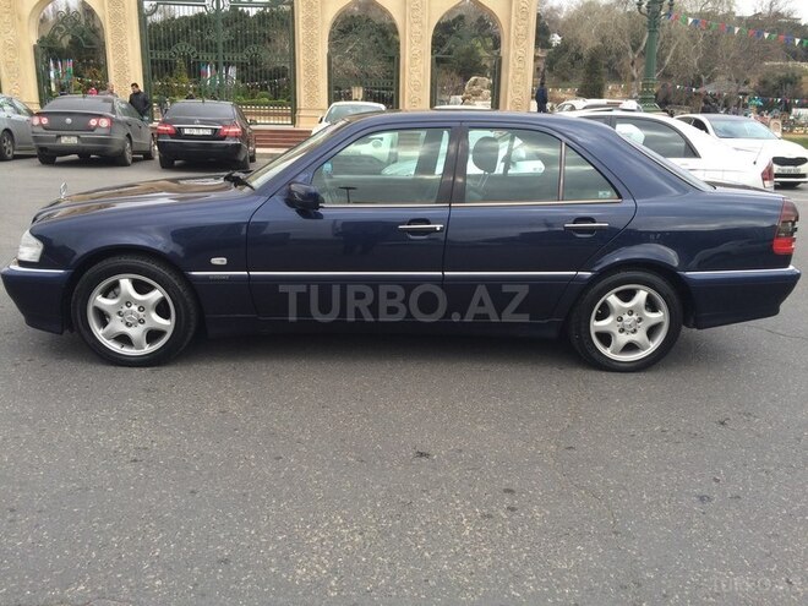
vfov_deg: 48.2
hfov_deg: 61.7
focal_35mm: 29
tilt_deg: -14.8
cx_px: 404
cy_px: 303
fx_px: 677
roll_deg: +0.8
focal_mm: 4.15
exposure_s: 1/198
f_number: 2.2
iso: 32
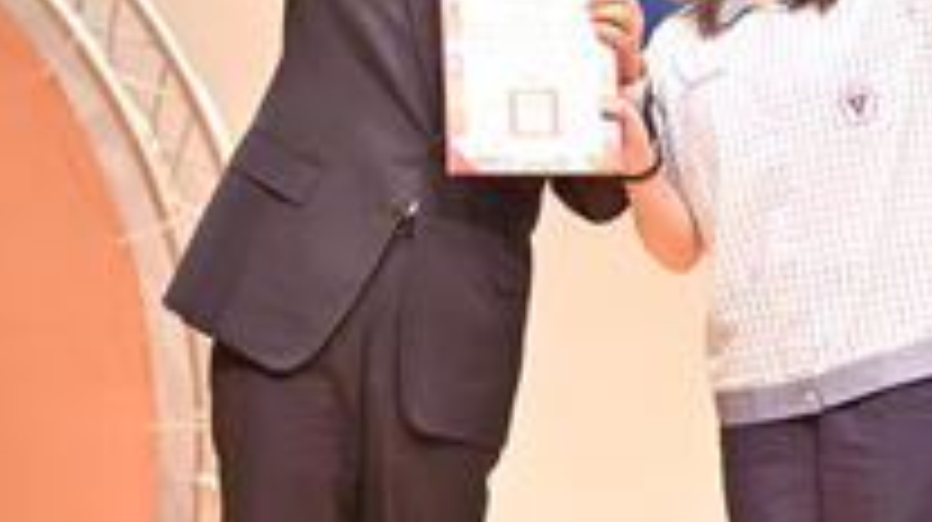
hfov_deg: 14.6
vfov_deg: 8.2
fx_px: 3605
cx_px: 752
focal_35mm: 146
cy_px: -61
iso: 500
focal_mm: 72
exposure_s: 1/125
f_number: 4
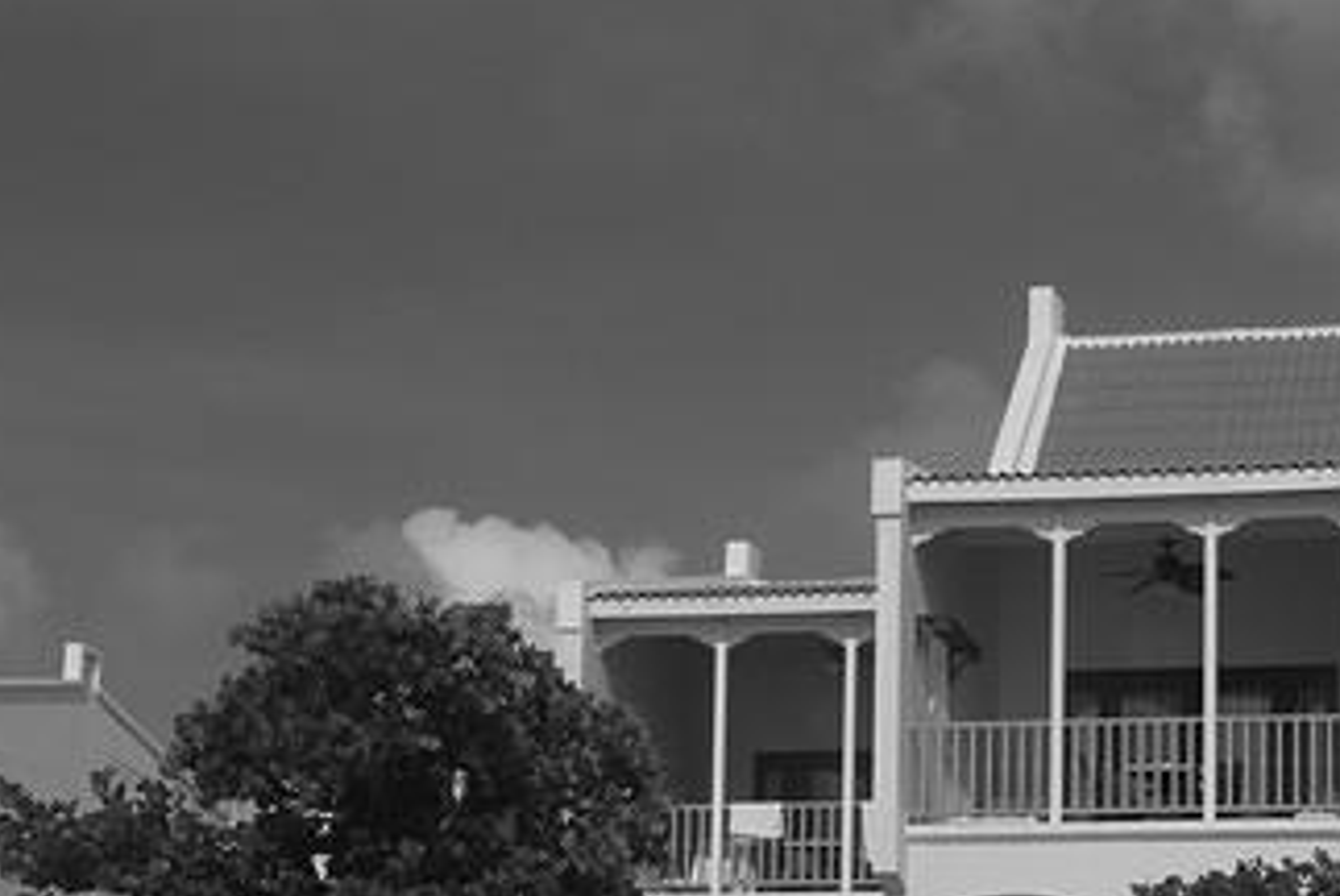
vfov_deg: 14.3
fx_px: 3539
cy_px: 738
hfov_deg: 21.2
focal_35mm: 95
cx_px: 1033
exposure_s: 1/640
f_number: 8
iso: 100
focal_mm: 32
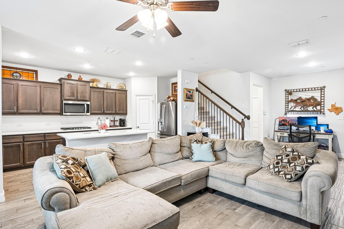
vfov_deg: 67.4
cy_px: 114
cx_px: 172
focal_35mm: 18
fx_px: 172
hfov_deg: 90.0
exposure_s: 1/8
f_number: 8
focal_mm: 18
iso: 400
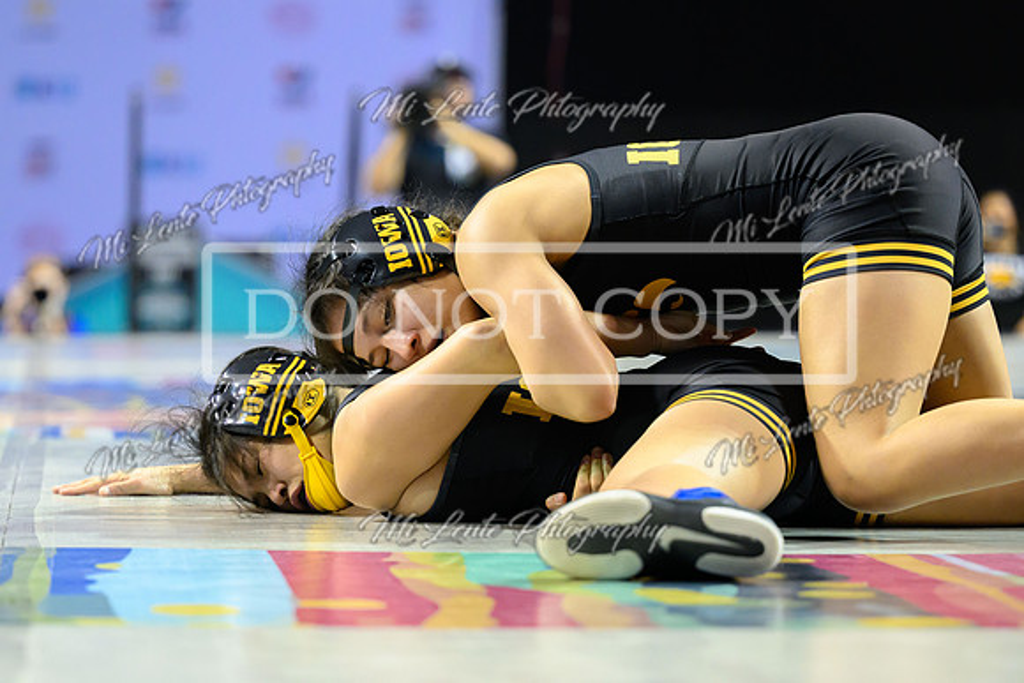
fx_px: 3843
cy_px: 372
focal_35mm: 135
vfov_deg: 10.2
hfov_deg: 15.2
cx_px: 400
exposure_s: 1/800
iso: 5000
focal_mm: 102
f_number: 2.8
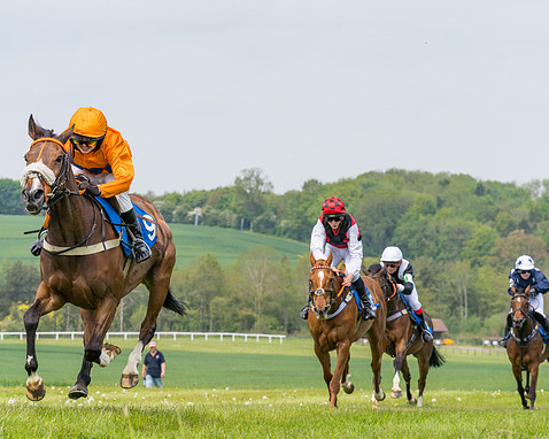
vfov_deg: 8.6
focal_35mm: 179
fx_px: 2907
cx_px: 269
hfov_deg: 10.8
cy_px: 217
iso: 400
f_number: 9
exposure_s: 1/2000
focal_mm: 135
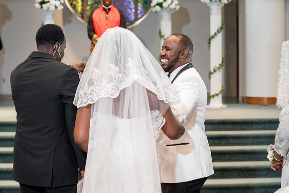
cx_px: 144
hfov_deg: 26.3
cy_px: 96
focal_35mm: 77
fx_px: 618
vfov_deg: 17.7
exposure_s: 1/200
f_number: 4
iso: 1600
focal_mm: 77
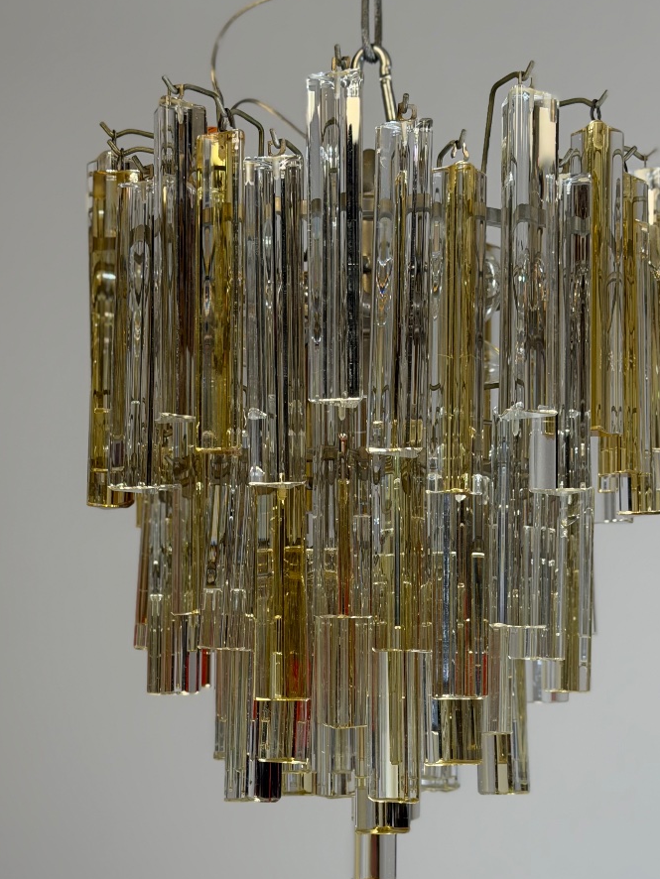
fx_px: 1652
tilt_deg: +2.8
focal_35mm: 65
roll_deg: -0.3
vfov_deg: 29.7
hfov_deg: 22.6
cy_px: 565
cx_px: 382
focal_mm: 6.76
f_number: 1.78
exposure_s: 1/67
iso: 100
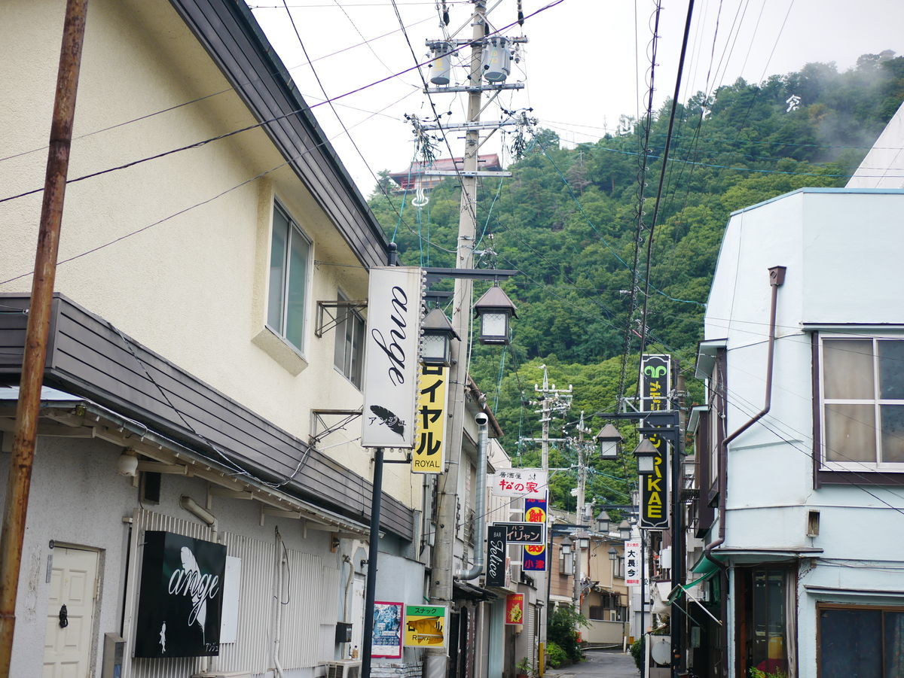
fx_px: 1306
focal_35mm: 50
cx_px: 452
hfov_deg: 38.2
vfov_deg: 29.1
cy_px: 339
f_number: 1.8
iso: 200
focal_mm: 25
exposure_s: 1/500
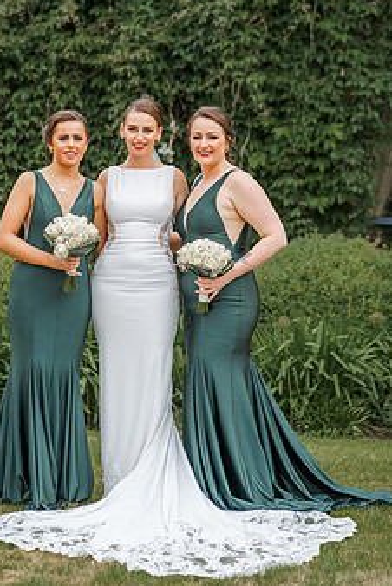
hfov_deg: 12.1
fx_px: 1842
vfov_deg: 18.1
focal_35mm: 113
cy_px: 264
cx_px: 163
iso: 100
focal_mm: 85
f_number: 2.8
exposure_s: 1/640
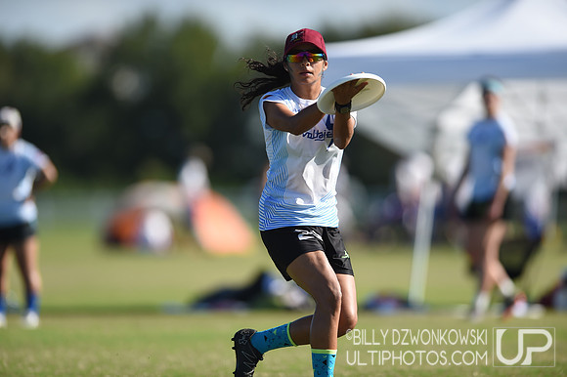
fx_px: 6296
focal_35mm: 400
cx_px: 284
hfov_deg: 5.2
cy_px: 188
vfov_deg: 3.4
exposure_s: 1/1600
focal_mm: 400
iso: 100
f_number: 2.8
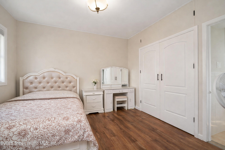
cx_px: 112
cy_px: 75
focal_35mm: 16
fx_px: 103
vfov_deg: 72.1
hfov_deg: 95.0
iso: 64
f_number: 4
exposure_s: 1/10
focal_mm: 16.5
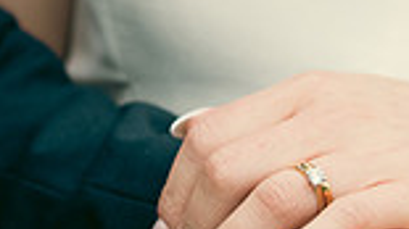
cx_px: 340
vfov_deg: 1.5
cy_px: 415
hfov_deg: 2.8
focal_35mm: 783
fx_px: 8487
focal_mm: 200
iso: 160
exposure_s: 1/320
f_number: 3.5
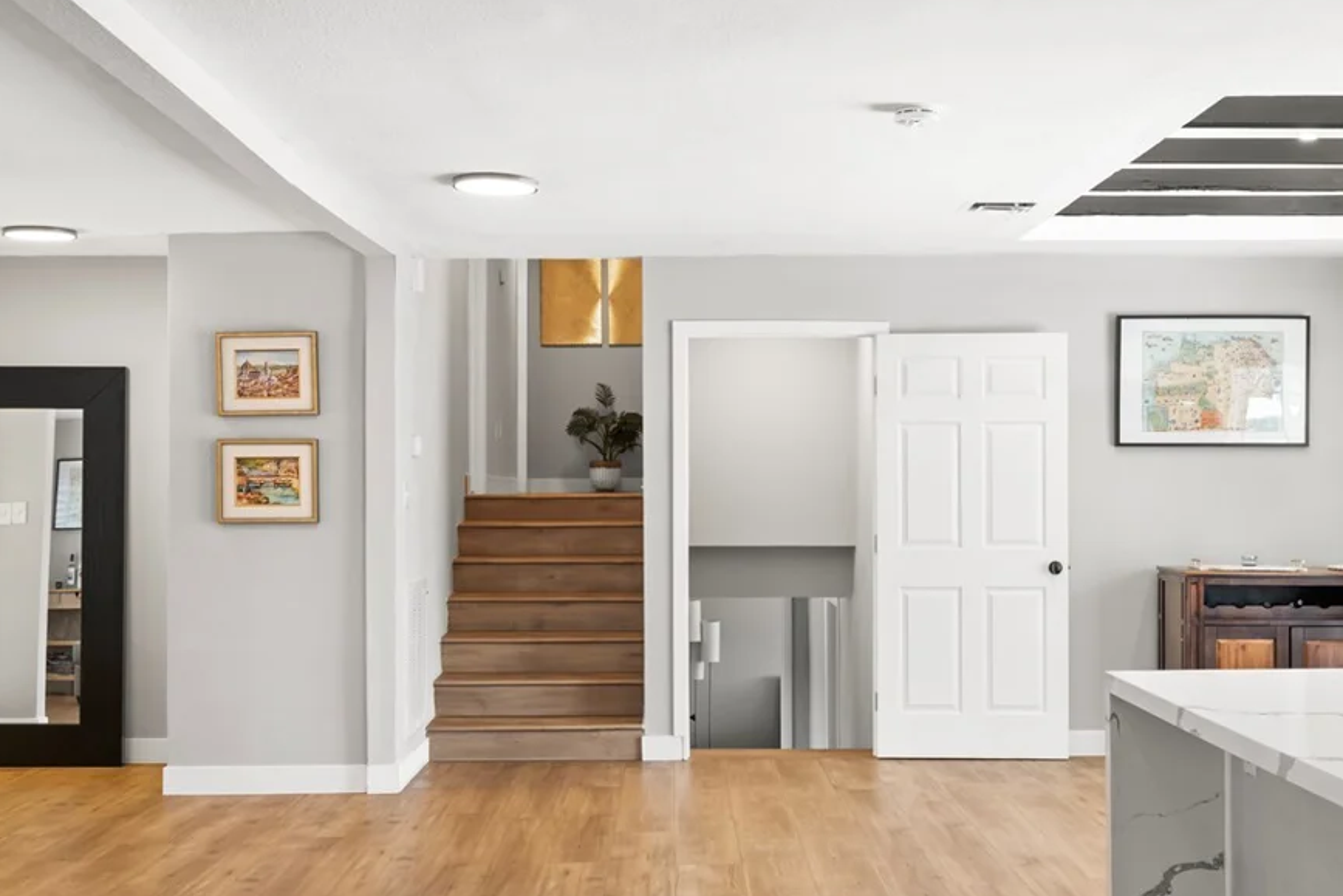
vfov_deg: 29.2
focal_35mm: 46
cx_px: 707
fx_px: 1716
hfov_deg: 42.7
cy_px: 493
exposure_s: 1/13
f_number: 8
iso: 400
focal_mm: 26
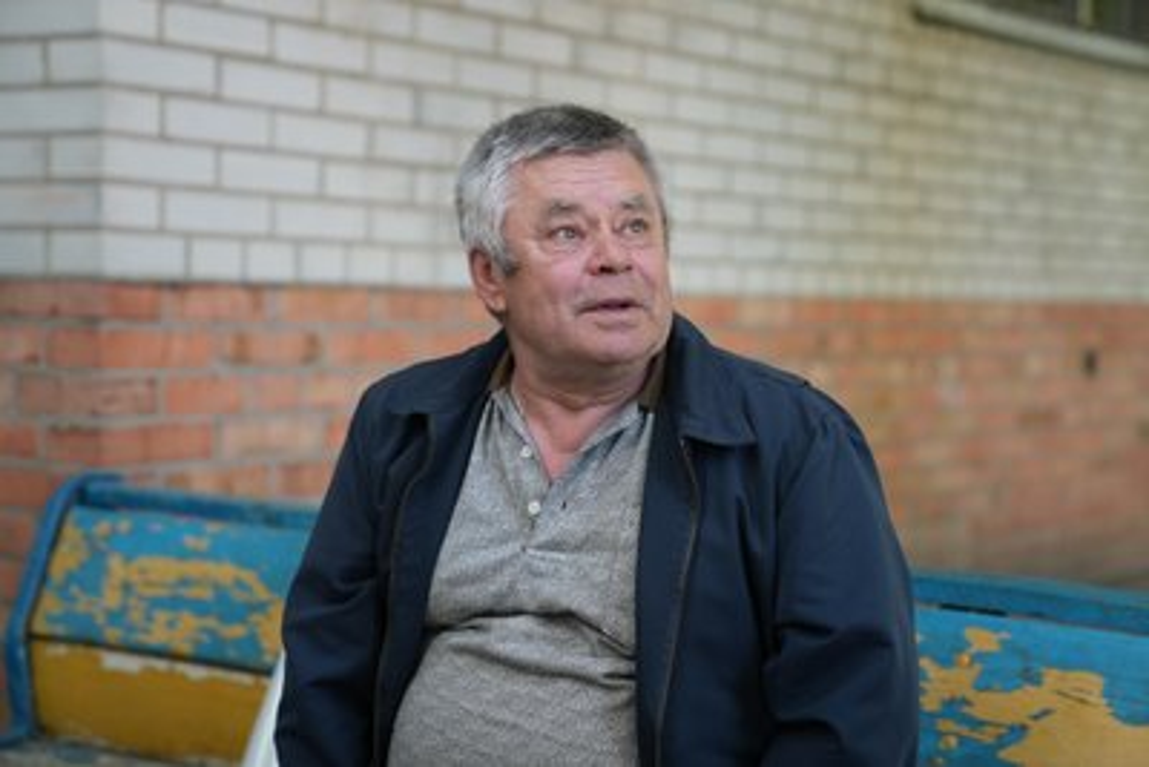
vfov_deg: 19.5
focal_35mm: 70
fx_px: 2235
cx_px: 574
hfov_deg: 28.8
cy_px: 384
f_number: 2.8
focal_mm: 70
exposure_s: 1/50
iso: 200
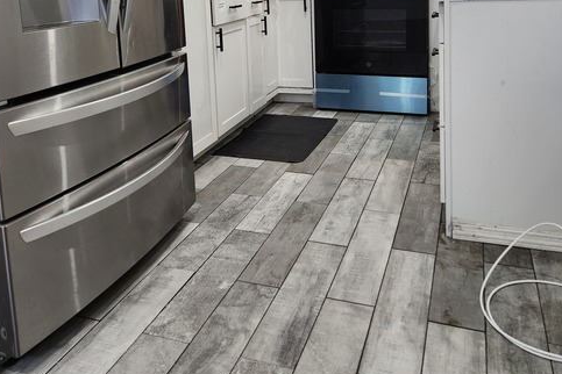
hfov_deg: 57.2
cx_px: 278
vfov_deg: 37.3
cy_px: 34
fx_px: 515
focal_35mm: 33
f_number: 1.8
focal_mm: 5.4
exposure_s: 1/120
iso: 250
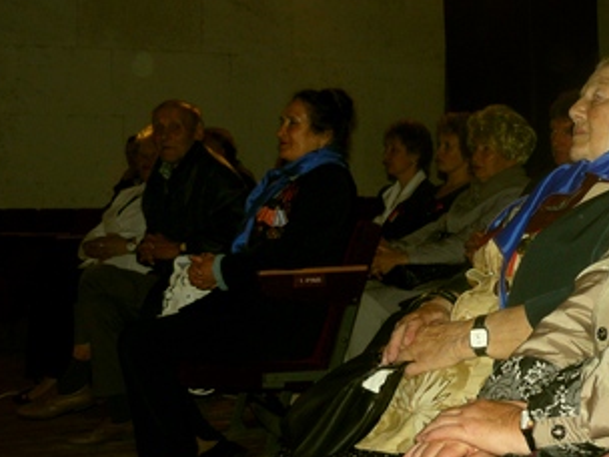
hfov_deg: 26.3
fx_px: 1249
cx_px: 573
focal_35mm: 71
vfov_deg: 20.7
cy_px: 291
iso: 100
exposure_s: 1/30
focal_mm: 6
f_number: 2.8
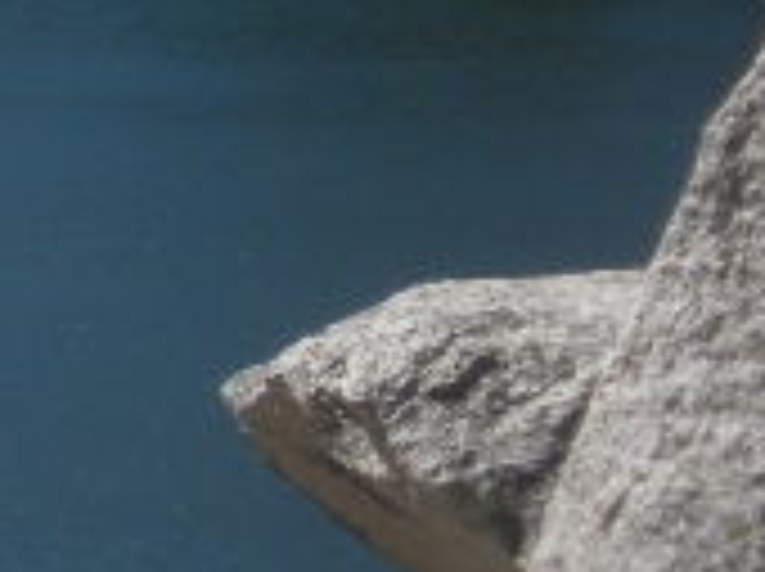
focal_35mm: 170
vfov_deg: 8.5
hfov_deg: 10.4
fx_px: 3752
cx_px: -922
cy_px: -304
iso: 64
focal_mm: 6.6
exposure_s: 1/794
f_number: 3.5
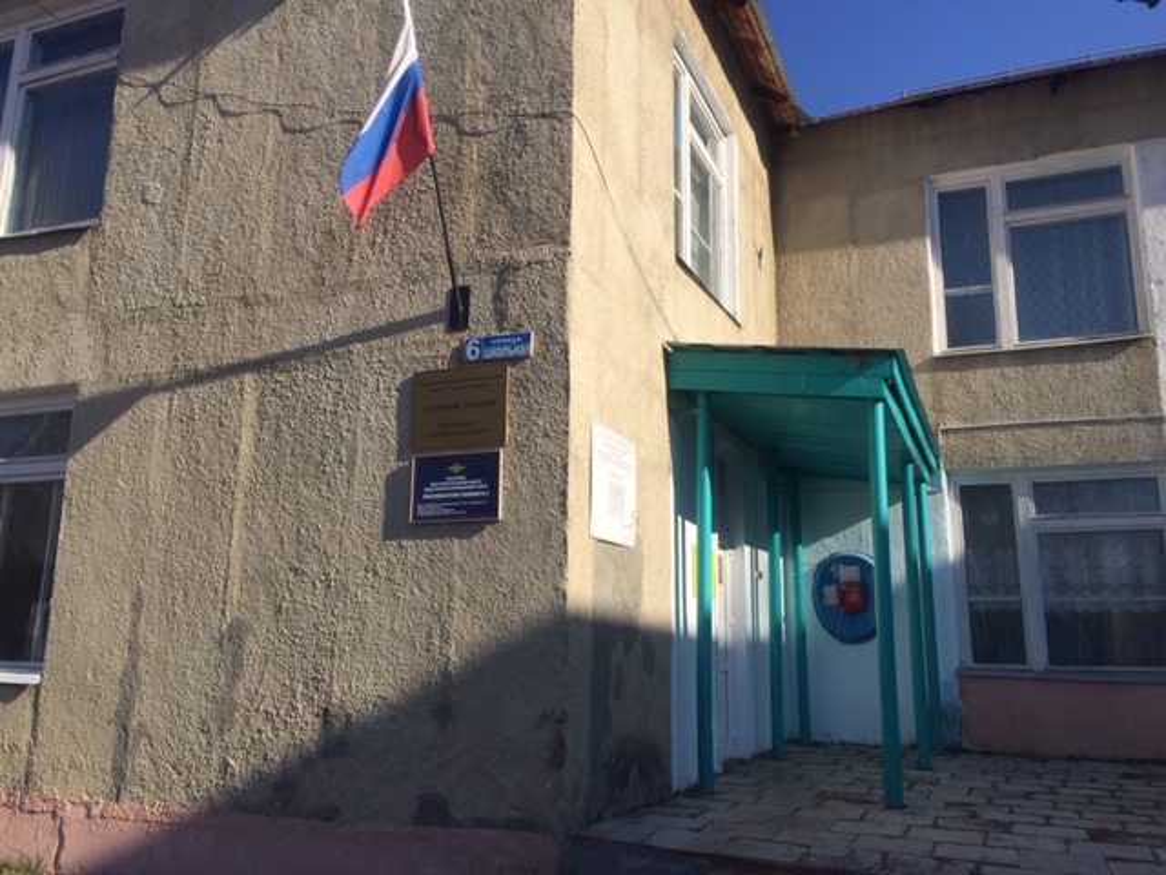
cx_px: 583
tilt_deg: +12.5
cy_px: 438
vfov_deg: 48.2
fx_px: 977
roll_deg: -0.1
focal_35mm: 29
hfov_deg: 61.7
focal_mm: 4.15
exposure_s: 1/2639
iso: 32
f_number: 2.2
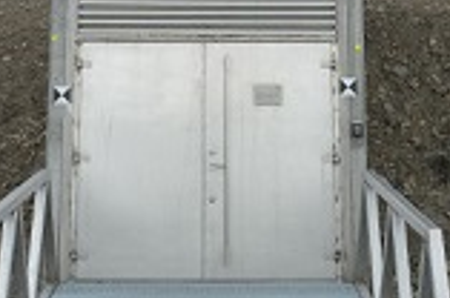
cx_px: 218
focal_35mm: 92
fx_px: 1148
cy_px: -115
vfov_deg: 14.1
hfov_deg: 22.2
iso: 800
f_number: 4
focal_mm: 16
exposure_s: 1/160
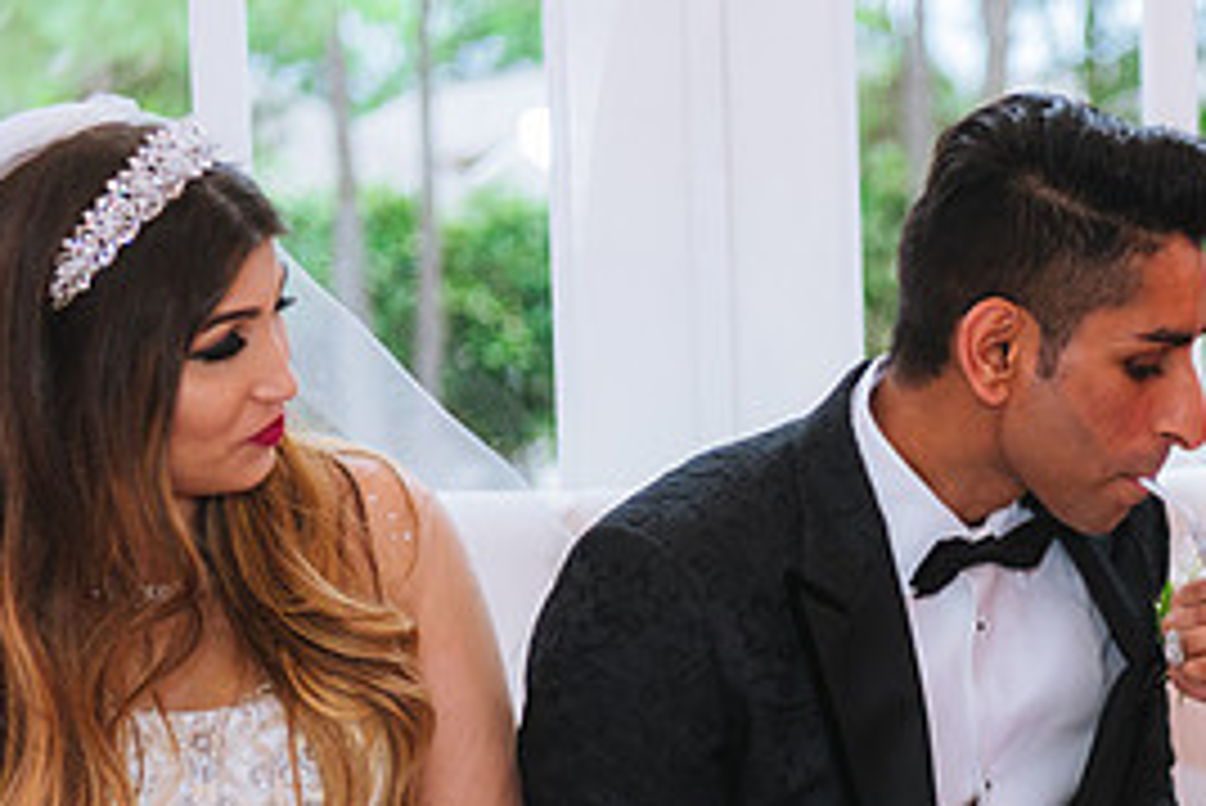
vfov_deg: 11.3
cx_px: 1044
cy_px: 619
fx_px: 4056
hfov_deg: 16.7
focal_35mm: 121
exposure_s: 1/125
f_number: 2.8
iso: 800
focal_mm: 56
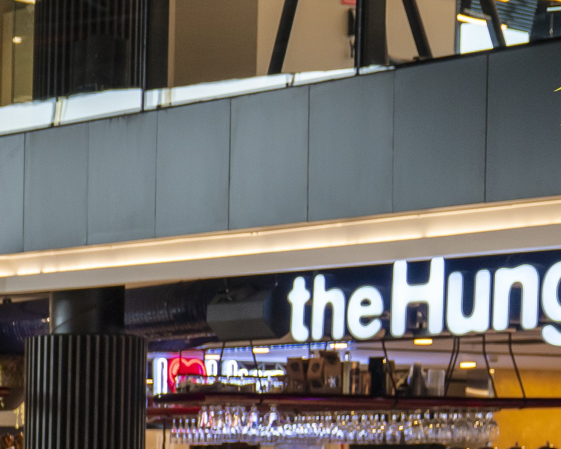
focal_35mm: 160
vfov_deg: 9.5
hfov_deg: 10.8
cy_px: 559
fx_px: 2657
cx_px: -635
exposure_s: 1/160
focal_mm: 33
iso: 400
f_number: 3.2
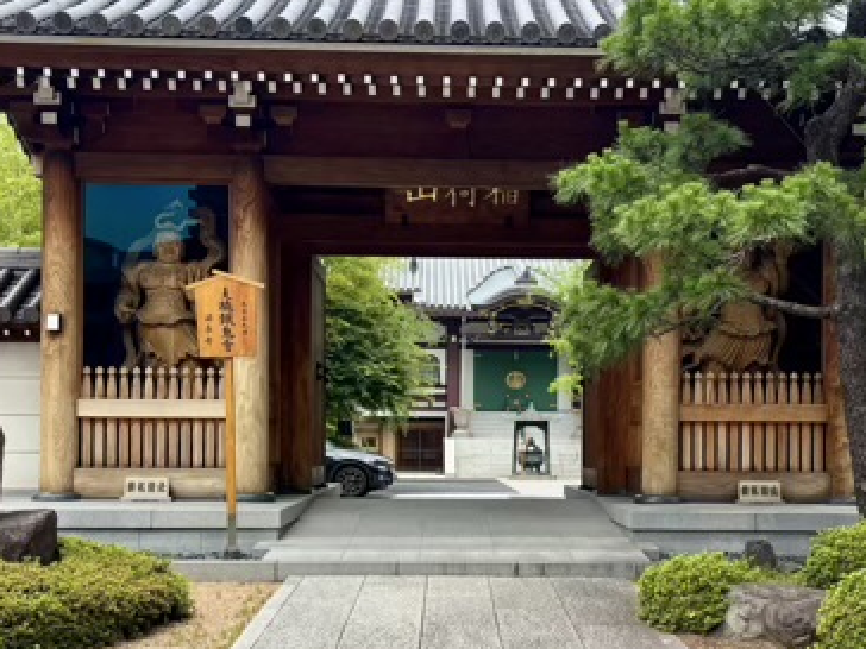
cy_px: 434
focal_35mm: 50
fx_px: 1251
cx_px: 469
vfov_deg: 28.9
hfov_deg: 38.2
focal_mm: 5.96
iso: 50
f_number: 1.6
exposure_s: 1/1344
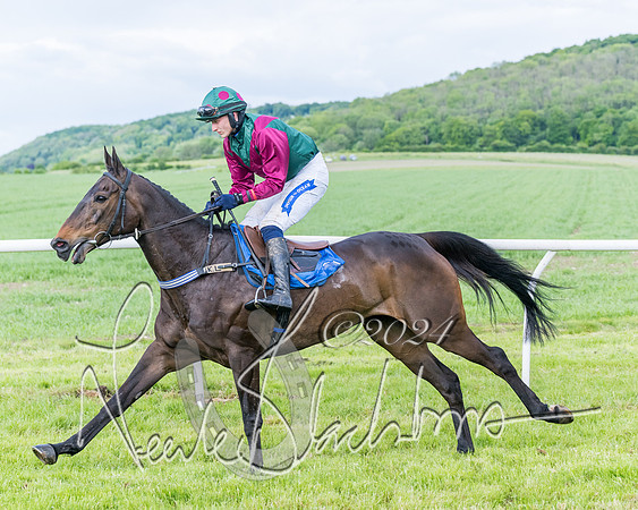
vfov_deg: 13.8
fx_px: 2111
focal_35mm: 112
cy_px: 254
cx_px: 347
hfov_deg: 17.2
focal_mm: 70
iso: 400
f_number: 4
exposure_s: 1/2000
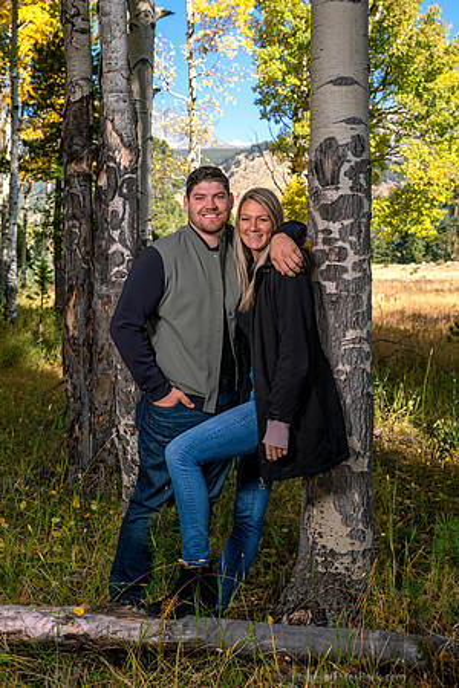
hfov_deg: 37.9
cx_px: 230
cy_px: 344
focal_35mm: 35
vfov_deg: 54.4
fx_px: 669
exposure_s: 1/800
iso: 160
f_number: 5
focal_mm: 35
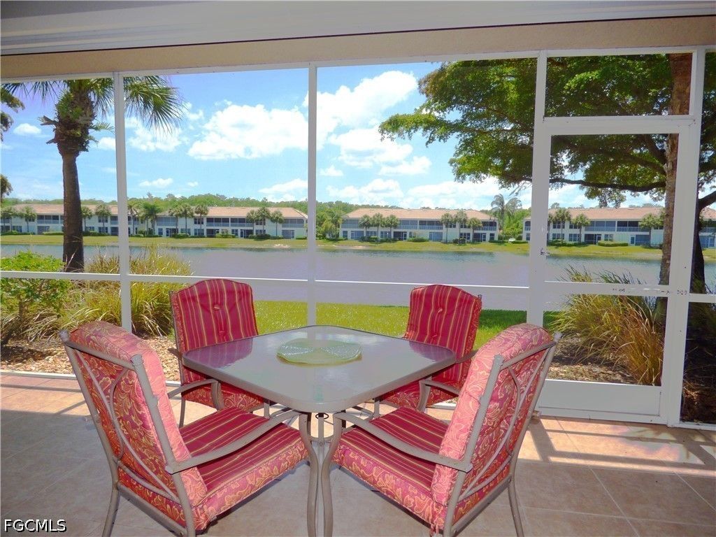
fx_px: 414
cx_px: 358
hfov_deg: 81.7
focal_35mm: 20
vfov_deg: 66.0
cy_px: 268
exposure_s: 1/500
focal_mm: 3.58
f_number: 3.5
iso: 100
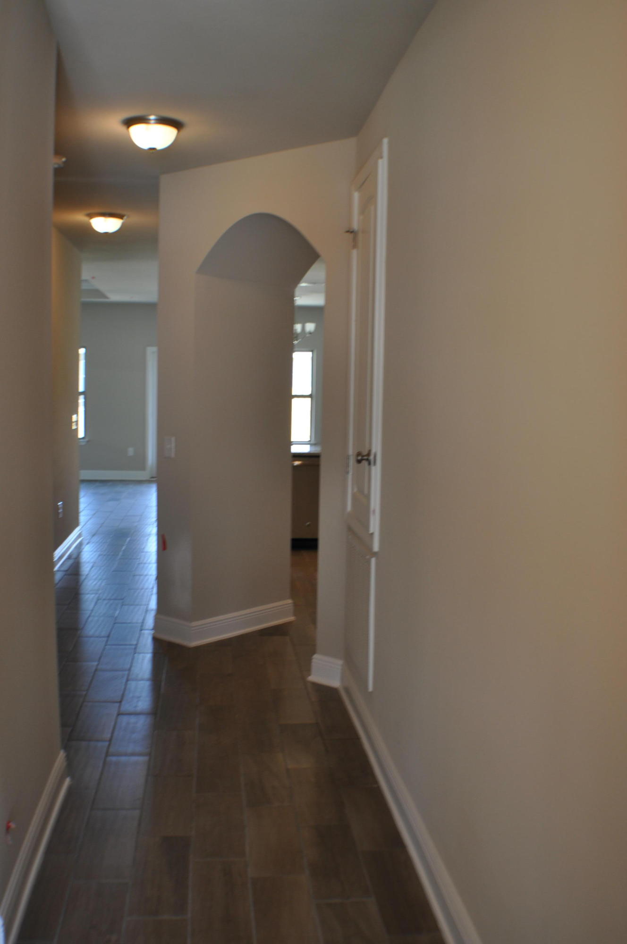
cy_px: 472
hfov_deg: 28.9
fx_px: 1218
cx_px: 314
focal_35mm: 46
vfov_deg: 42.4
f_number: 4.2
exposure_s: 1/20
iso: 200
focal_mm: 31
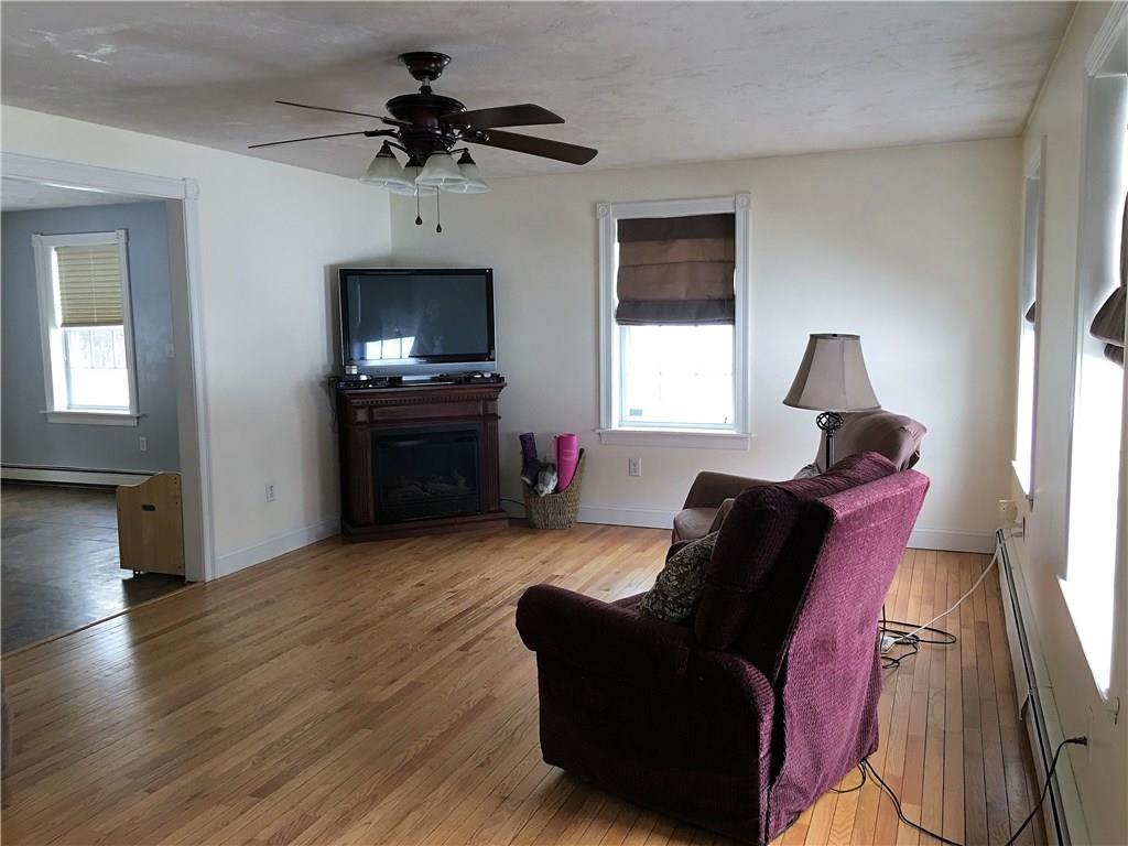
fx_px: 945
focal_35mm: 29
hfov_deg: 61.7
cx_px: 564
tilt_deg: -4.5
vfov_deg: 48.2
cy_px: 423
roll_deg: +0.8
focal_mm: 4.15
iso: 32
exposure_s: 1/15
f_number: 2.2
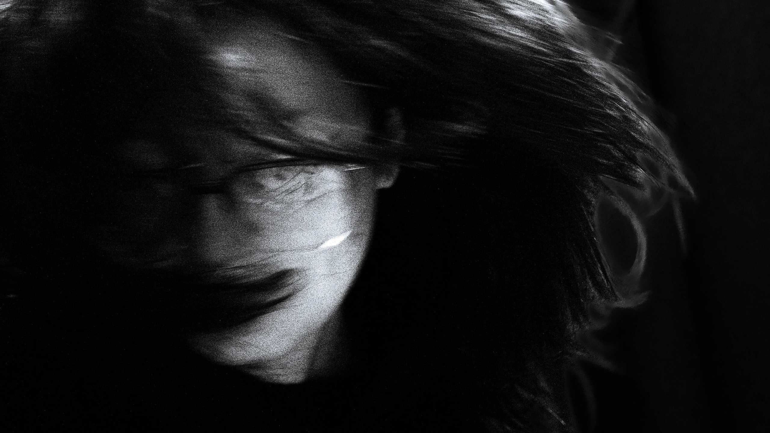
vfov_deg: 15.3
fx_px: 1609
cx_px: 346
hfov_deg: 26.9
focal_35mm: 79
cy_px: 165
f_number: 5.6
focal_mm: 45
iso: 8000
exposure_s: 1/200
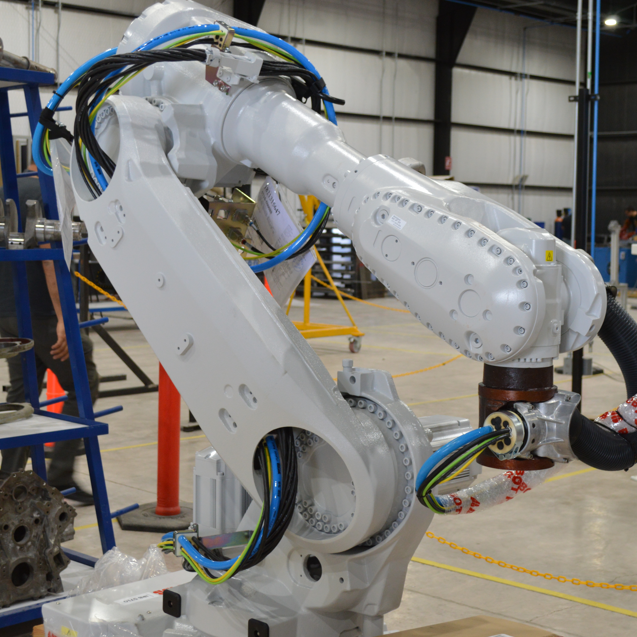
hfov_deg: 29.5
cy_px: 320
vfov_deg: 29.6
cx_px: 335
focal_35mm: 58
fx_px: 1208
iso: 640
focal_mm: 30
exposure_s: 1/60
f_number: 4.5
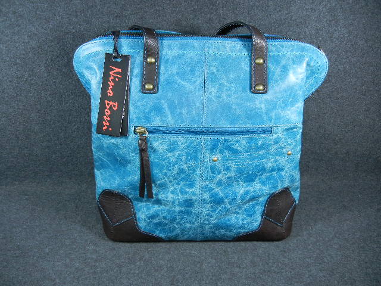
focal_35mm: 30
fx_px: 330
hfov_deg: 60.0
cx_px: 190
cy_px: 143
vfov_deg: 46.8
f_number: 3.5
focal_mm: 5.4
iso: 403
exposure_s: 1/30
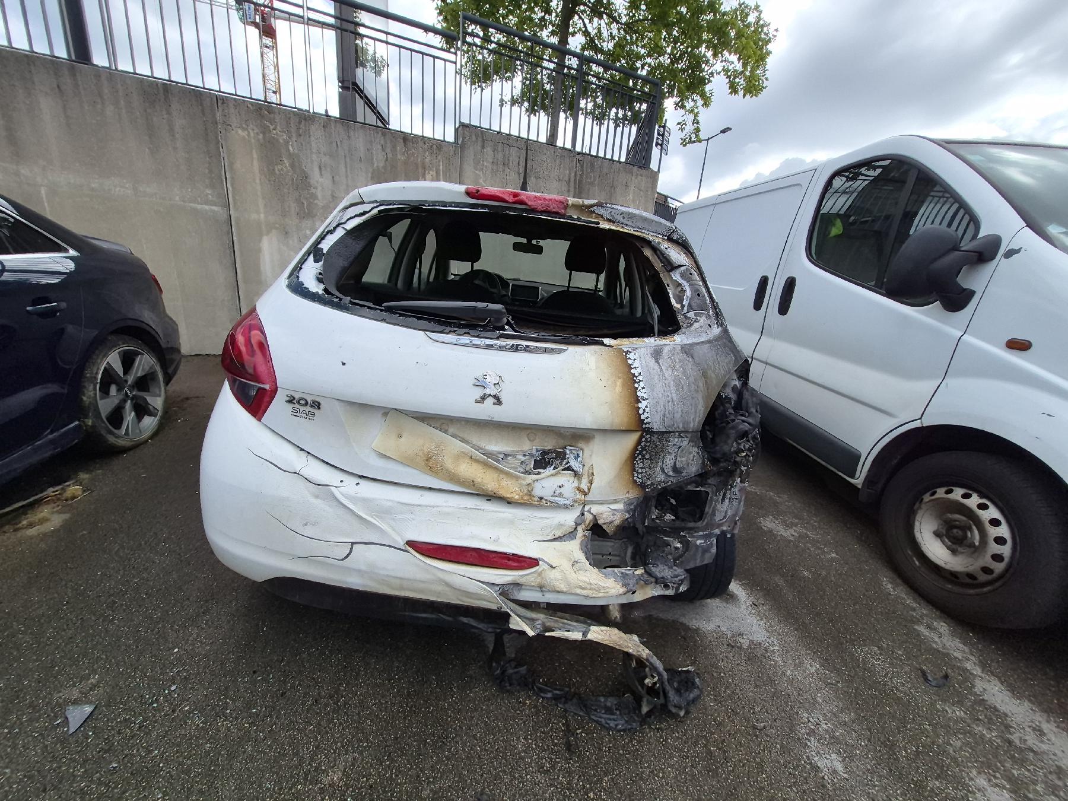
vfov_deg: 89.9
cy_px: 400
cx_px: 534
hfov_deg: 106.2
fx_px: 401
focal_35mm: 13
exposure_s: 1/1429
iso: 40
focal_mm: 1.74
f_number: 2.2
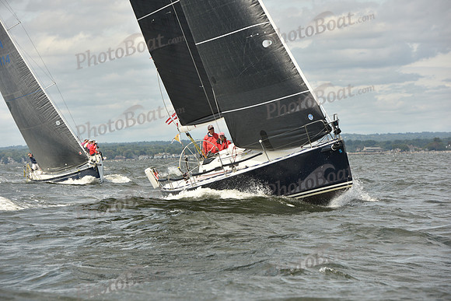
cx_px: 226
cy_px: 150
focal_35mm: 175
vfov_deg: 7.9
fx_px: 2193
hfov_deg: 11.7
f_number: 9
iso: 250
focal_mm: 175
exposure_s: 1/800
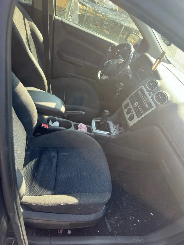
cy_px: 122
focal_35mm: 24
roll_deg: -28.3
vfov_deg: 71.6
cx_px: 92
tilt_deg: -36.9
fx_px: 170
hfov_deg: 56.8
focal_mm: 6.86
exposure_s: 1/320
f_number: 1.78
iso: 80
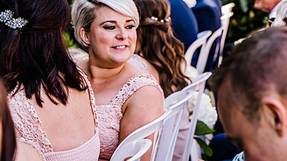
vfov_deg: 8.7
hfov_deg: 15.5
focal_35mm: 139
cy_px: 74
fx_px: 1057
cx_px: 159
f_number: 5
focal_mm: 75
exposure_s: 1/200
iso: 400
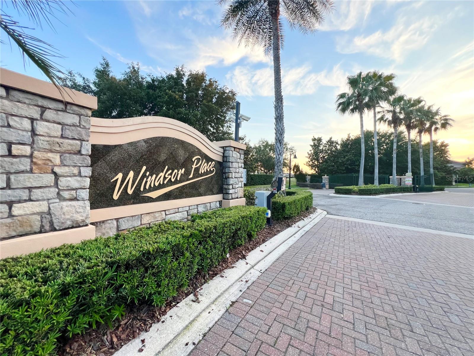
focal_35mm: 13
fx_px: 178
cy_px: 178
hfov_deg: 106.2
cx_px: 237
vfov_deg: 89.9
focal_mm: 1.57
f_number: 1.8
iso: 100
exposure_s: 1/99
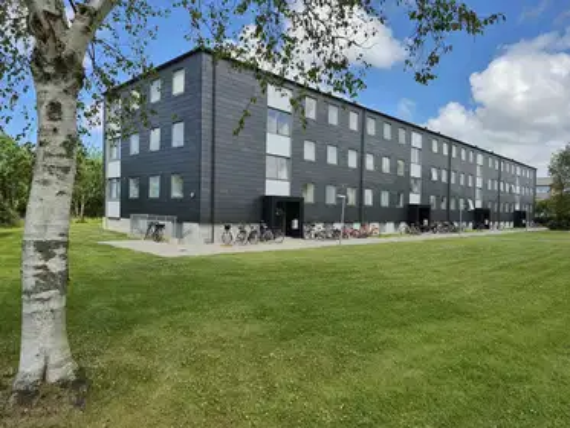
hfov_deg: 73.9
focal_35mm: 23
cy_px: 214
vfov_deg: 58.9
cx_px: 285
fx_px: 379
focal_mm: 5.4
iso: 25
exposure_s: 1/1164
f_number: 1.8
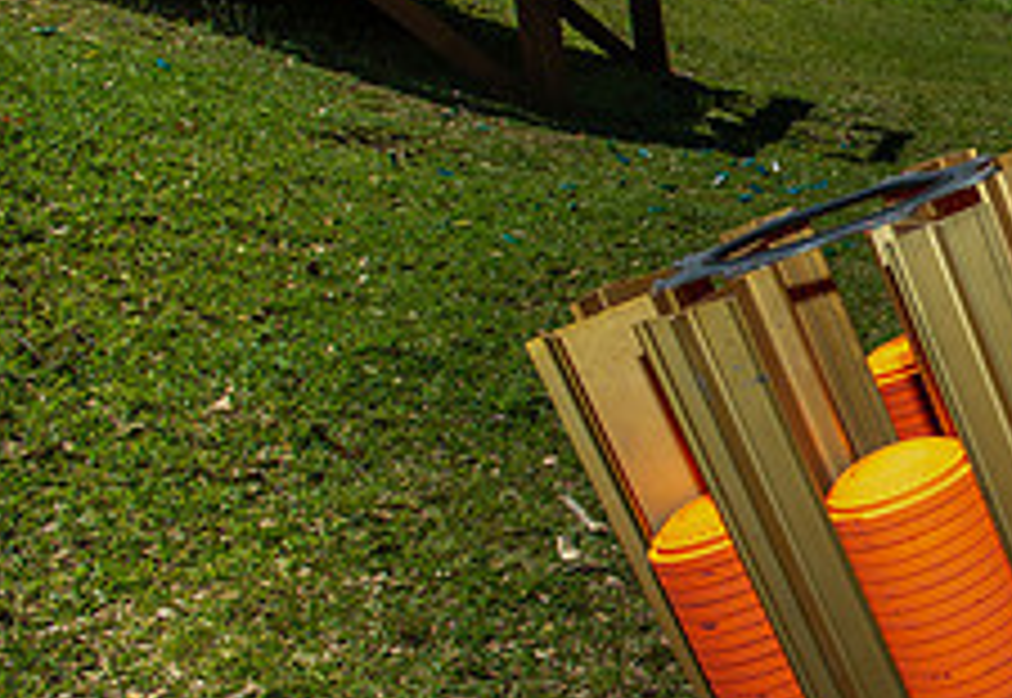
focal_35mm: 54
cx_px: 1384
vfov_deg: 25.6
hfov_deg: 28.4
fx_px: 1534
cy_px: 363
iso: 80
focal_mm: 19
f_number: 6.3
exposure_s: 1/250
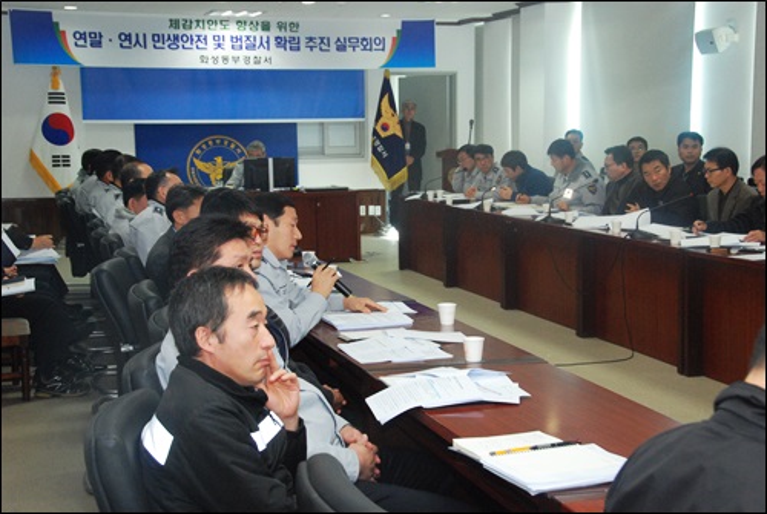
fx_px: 1216
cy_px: 257
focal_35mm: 57
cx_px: 384
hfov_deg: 35.0
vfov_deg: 23.9
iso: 1250
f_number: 8
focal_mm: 38
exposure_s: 1/60
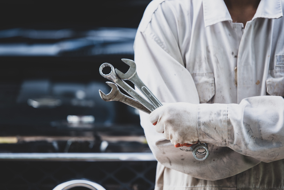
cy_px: 95
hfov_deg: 10.3
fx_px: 1578
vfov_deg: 6.9
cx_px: 142
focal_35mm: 200
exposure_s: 1/160
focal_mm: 200
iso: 200
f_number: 2.8
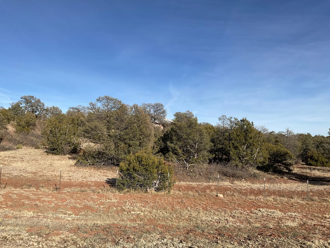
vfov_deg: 48.2
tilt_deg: +0.1
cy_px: 124
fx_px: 276
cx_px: 165
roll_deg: +0.6
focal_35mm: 29
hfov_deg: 61.7
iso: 16
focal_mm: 3
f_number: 1.8
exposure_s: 1/2227
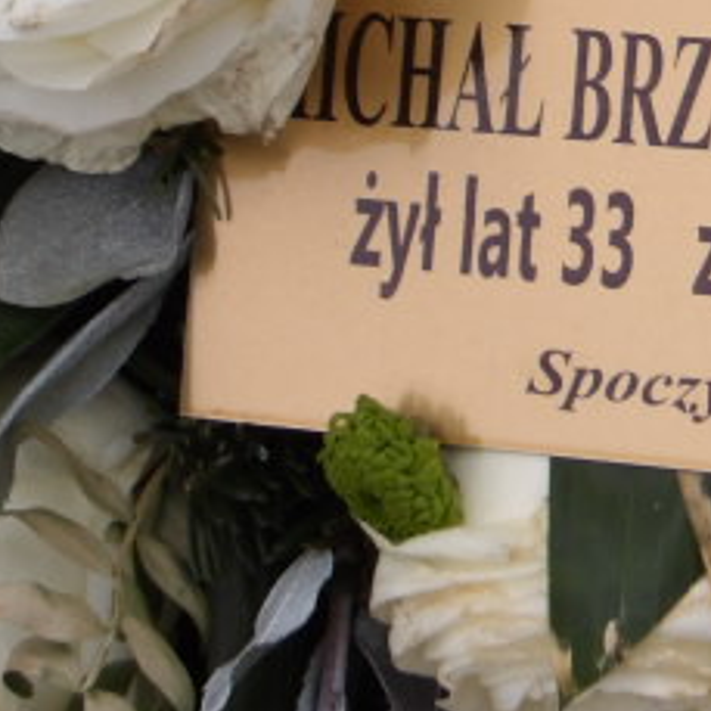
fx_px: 4996
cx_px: 882
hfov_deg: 8.1
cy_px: 47
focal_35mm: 215
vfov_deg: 8.1
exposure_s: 1/157
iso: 100
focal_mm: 15.6
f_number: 5.6
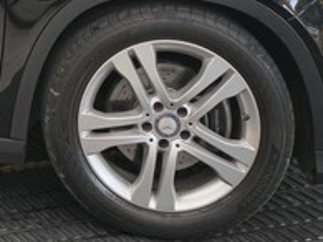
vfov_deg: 11.5
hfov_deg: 15.1
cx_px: -157
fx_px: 1128
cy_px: -167
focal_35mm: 121
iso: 20
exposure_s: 1/255
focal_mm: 6.3
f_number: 1.7
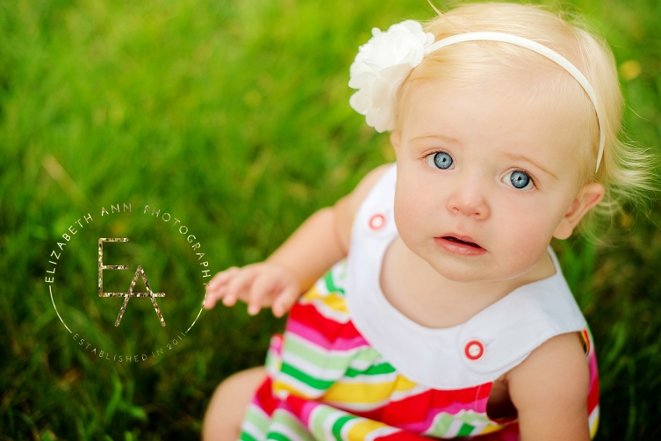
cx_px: 330
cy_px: 221
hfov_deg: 38.9
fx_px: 936
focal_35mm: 51
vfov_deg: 26.5
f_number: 2.5
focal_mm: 50
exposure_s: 1/640
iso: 200
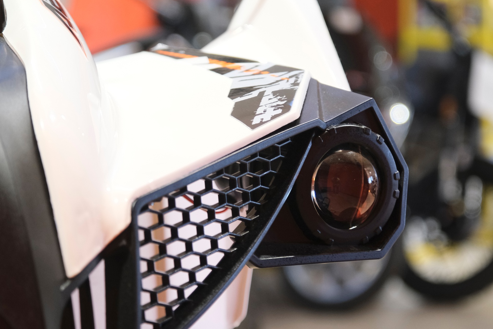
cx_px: 228
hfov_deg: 17.1
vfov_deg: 11.4
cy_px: 160
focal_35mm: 120
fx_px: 1643
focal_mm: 67.5
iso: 2500
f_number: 4
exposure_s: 1/100
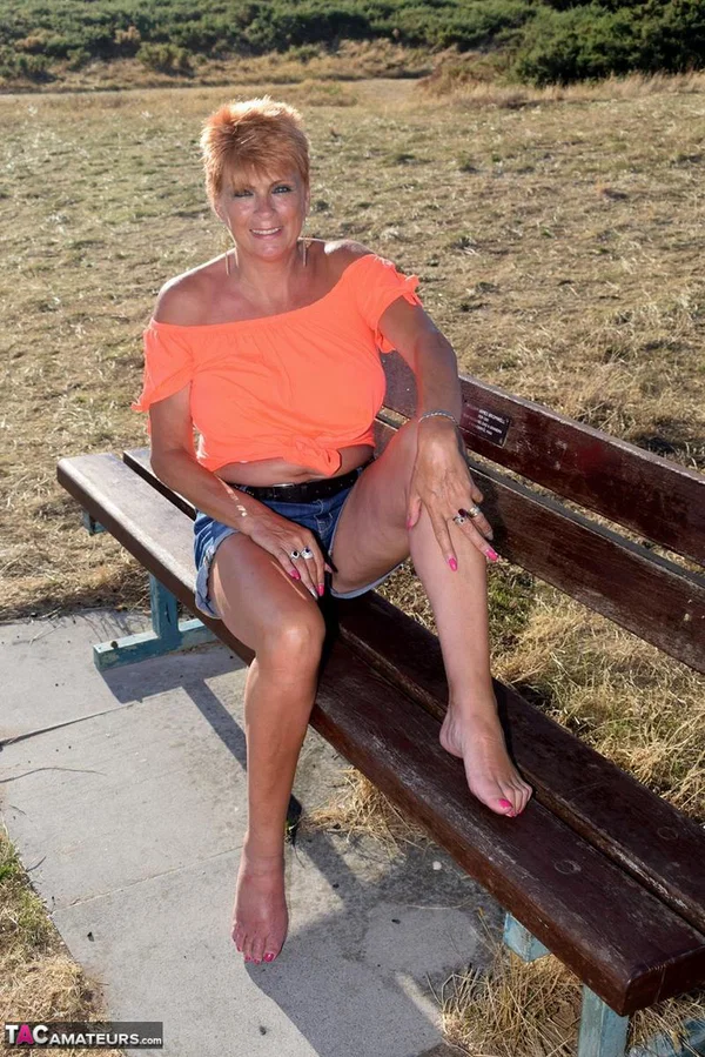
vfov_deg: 44.9
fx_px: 1277
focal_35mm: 44
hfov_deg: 30.9
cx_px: 352
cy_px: 528
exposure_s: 1/200
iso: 100
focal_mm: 29
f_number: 8
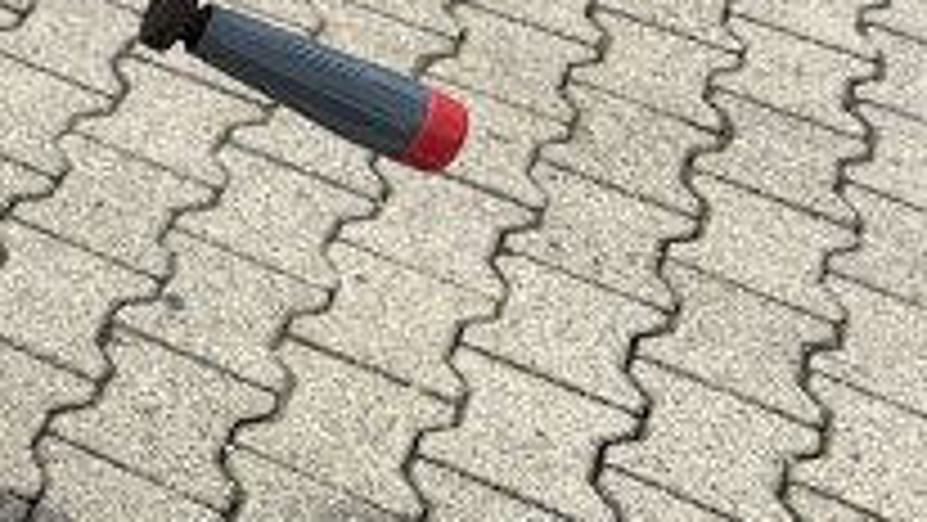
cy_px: -63
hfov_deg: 20.4
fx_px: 2164
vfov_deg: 13.5
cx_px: -504
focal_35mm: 88
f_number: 1.5
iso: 50
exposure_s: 1/2632
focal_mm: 5.7
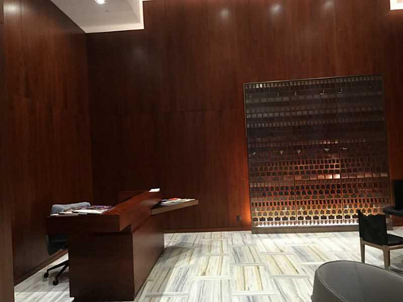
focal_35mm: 29
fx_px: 338
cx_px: 202
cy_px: 151
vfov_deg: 48.2
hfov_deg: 61.7
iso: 100
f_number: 2.2
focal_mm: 4.15
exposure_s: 1/8
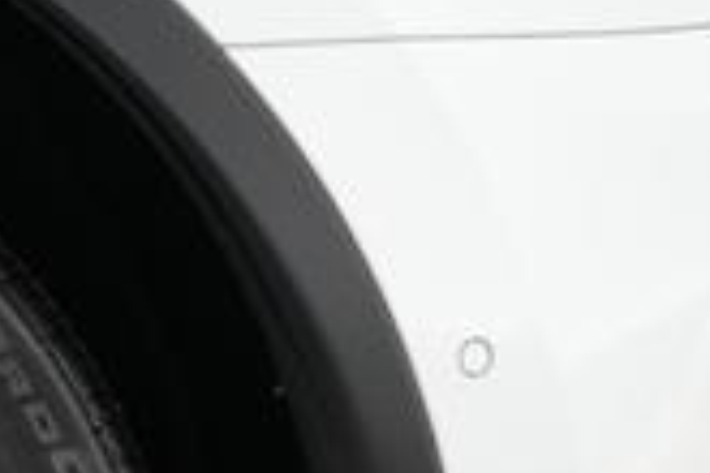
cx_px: -499
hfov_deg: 17.2
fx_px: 1992
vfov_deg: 12.7
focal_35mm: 101
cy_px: 752
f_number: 2.8
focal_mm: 26
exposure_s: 1/160
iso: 3200
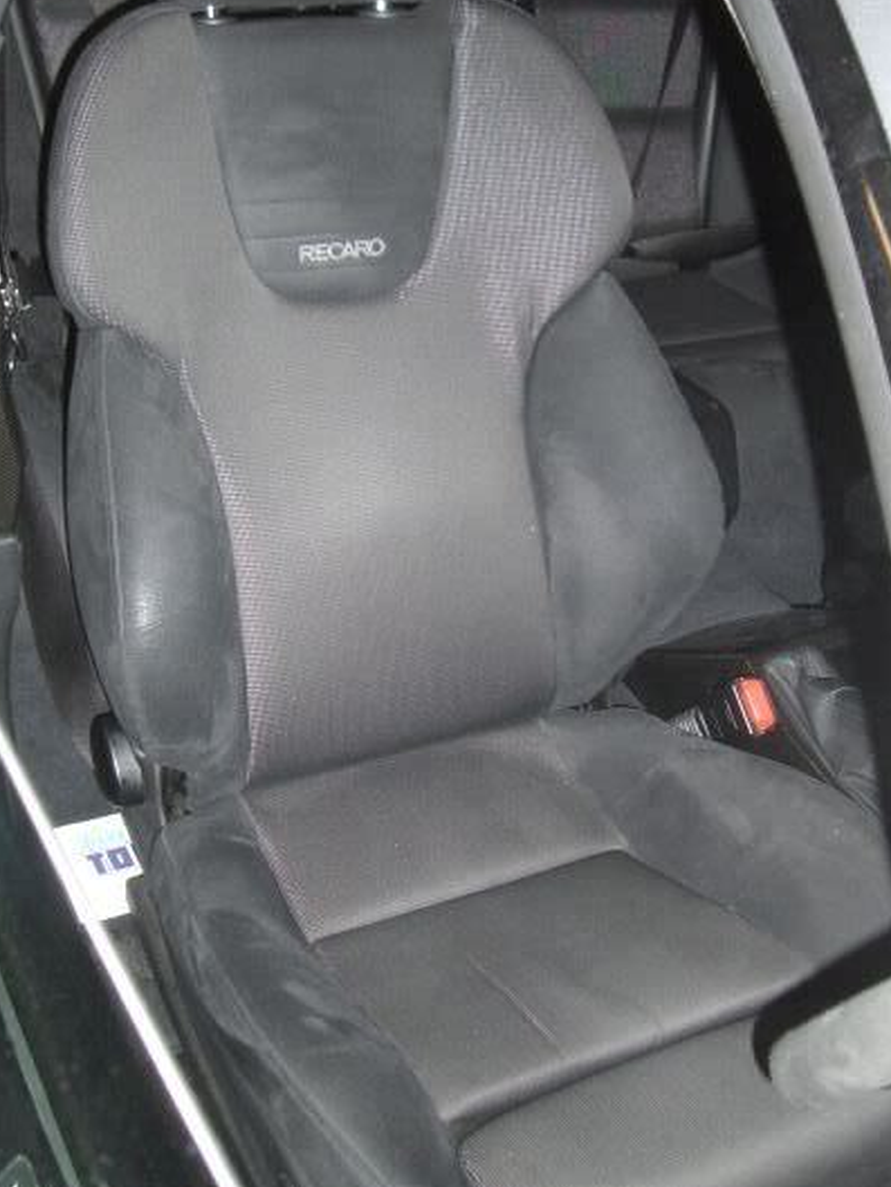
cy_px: 574
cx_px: 467
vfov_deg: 41.2
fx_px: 1578
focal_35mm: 46
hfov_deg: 31.5
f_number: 2.7
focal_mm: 6.2
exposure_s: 1/60
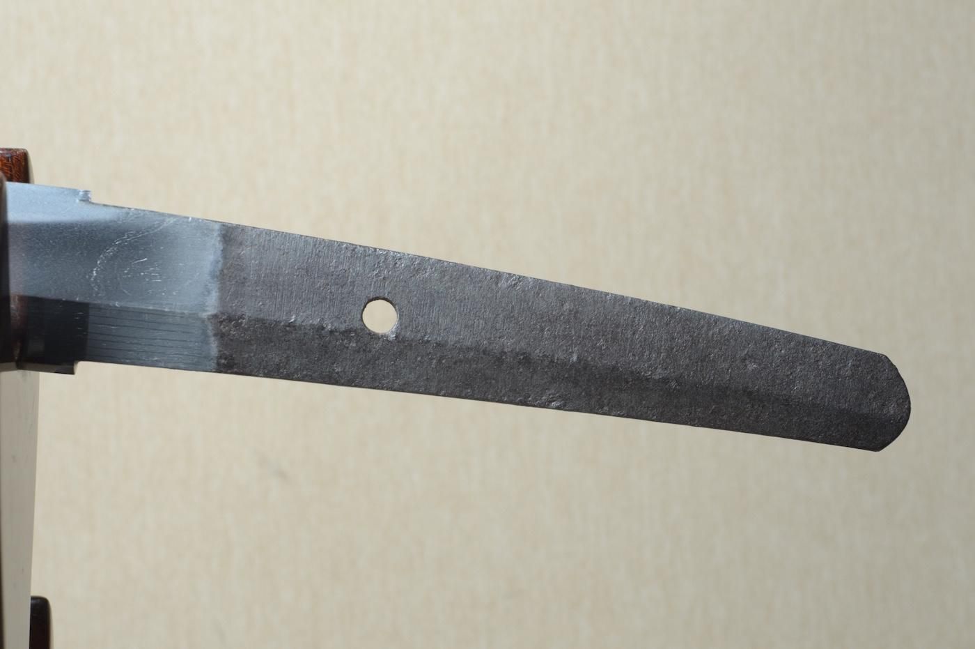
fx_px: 2679
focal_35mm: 99
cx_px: 488
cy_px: 324
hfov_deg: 20.6
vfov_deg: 13.8
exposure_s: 1/2
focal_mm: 66
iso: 400
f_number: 11
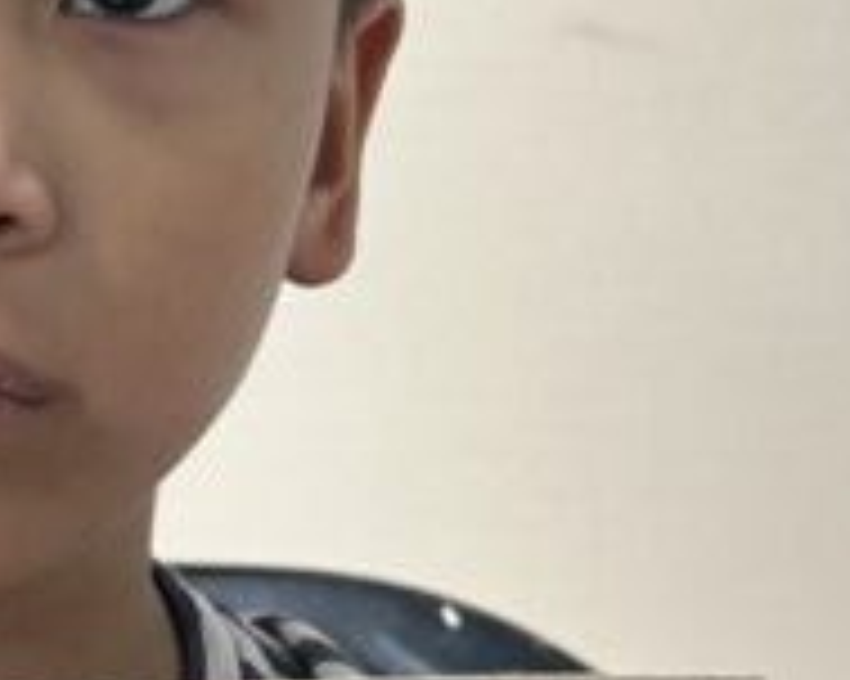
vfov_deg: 12.4
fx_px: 3118
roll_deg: +0.0
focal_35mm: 124
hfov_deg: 15.2
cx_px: -67
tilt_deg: -11.3
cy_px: 504
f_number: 1.78
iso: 160
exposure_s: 1/100
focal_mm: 6.86
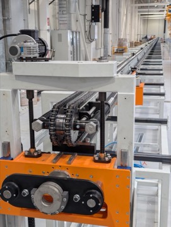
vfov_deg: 39.6
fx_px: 315
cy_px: 114
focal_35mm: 48
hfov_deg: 30.3
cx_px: 86
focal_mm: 6.81
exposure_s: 1/58.9
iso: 70
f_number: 1.85
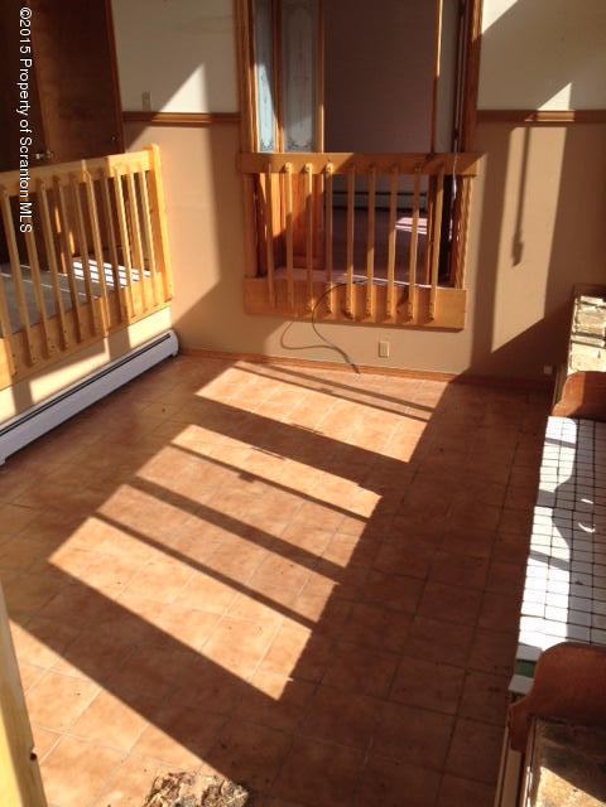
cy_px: 404
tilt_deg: -23.3
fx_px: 817
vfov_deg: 52.6
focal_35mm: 35
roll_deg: +0.8
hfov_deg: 40.7
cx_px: 303
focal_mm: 4.28
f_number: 2.4
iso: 50
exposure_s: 1/789
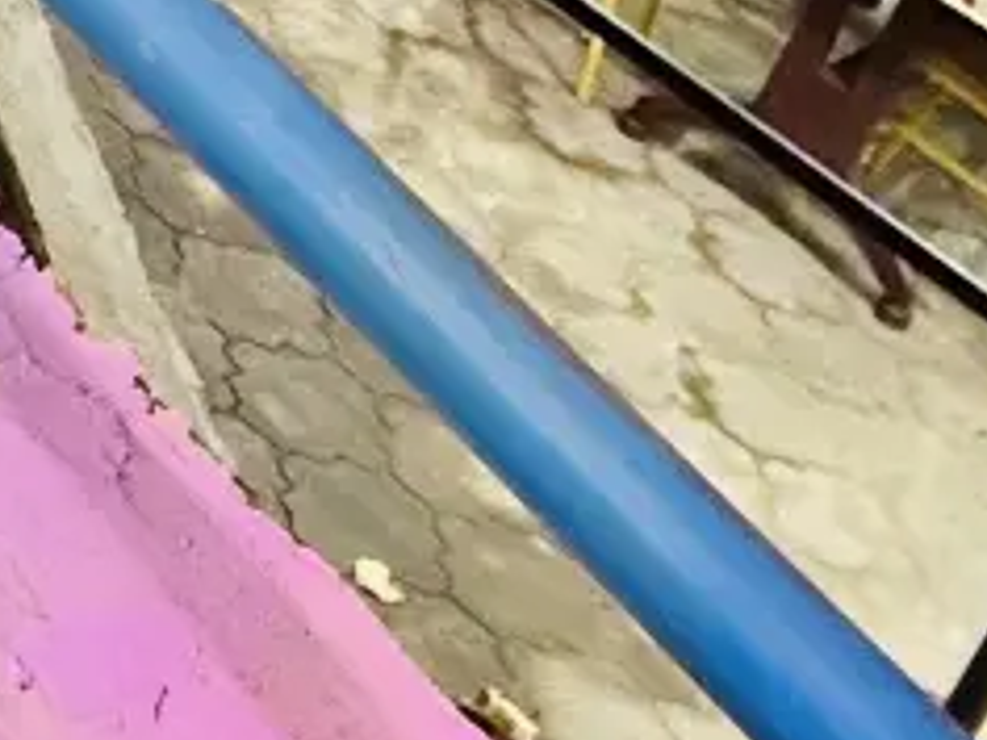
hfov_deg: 15.1
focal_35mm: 117
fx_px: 3336
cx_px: -665
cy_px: -936
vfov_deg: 11.0
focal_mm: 2.69
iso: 320
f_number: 1.9
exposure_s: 1/33
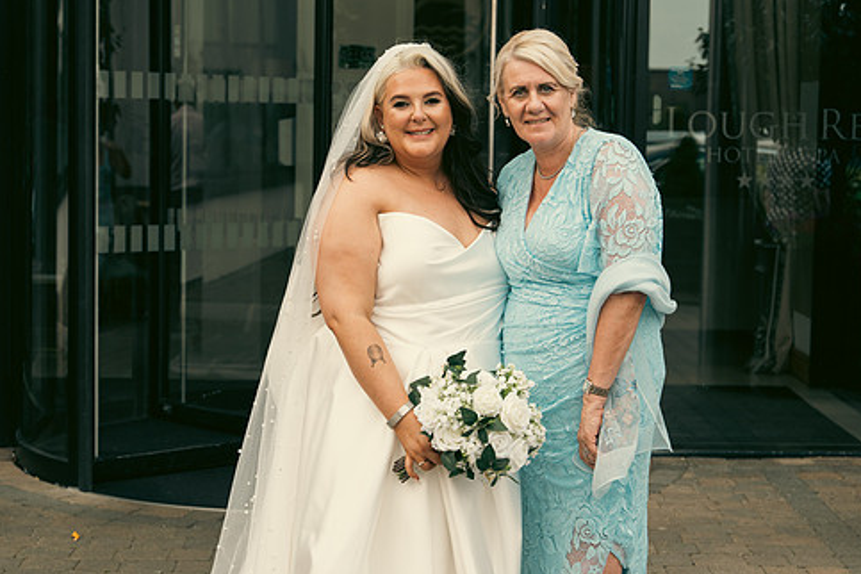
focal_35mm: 84
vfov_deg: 16.3
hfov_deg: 24.2
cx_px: 442
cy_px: 268
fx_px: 2009
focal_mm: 70
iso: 125
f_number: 5
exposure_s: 1/250
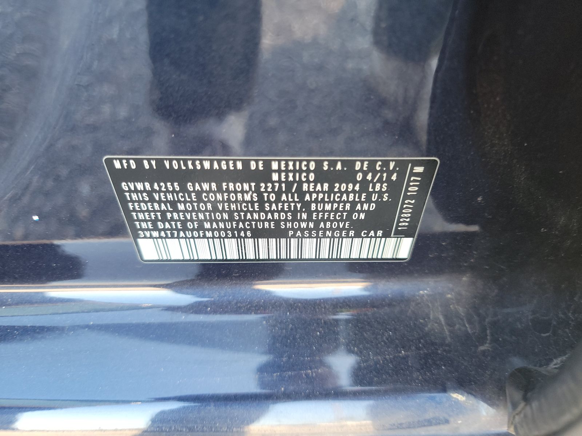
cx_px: 291
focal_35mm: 24
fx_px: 404
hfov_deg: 71.6
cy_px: 218
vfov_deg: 56.8
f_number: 1.8
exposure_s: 1/59
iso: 296
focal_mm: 6.7
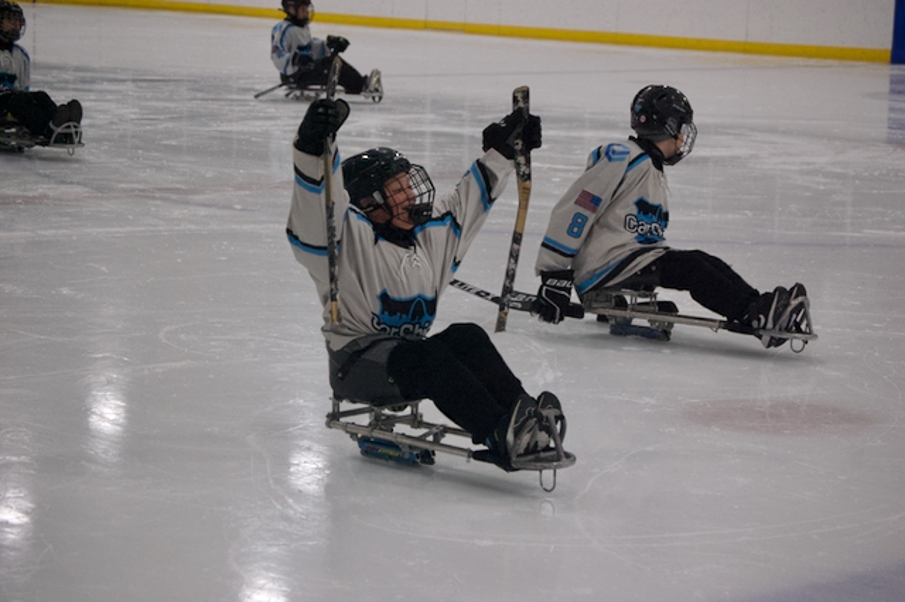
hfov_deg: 20.6
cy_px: 301
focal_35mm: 99
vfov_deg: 13.8
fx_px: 2487
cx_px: 452
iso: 1600
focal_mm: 66
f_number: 4.2
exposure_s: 1/500
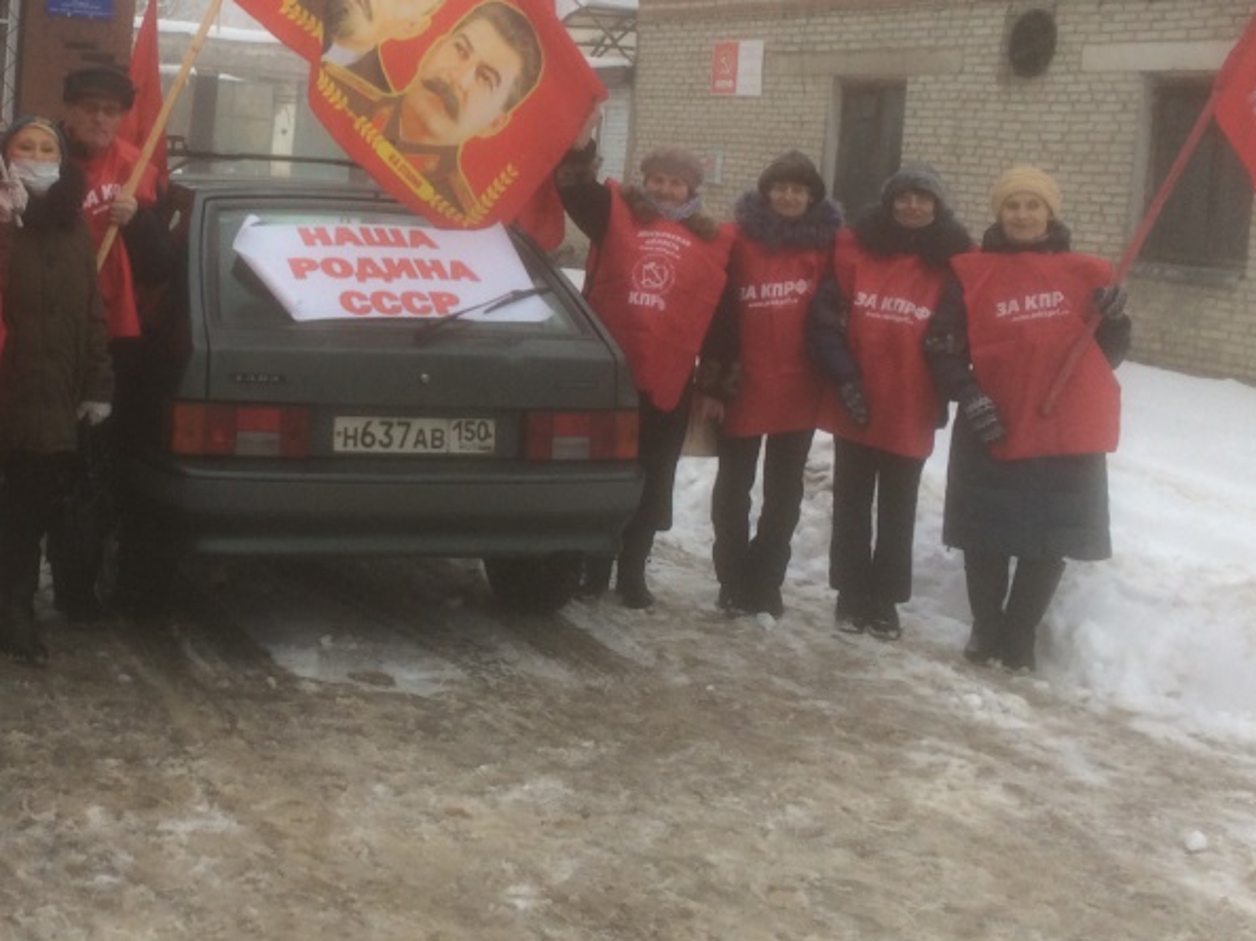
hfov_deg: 37.2
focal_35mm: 50
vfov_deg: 28.7
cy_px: 237
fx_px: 1813
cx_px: 304
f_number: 2.2
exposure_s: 1/238
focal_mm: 4.15
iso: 32
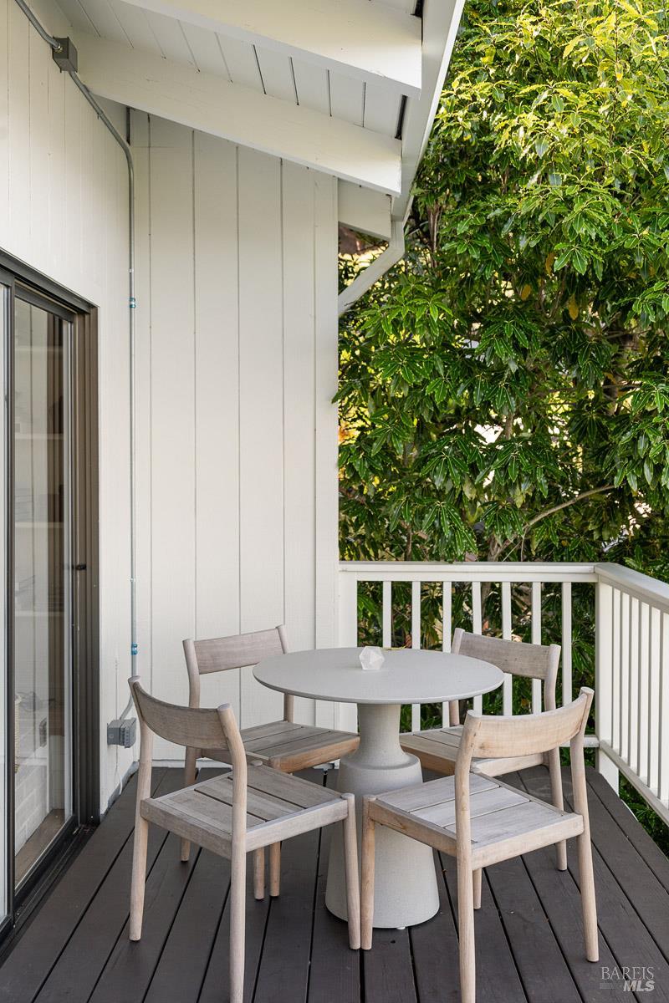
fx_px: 1003
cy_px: 502
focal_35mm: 36
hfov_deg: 36.9
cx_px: 334
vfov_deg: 53.1
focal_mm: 36
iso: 400
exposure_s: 1/125
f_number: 5
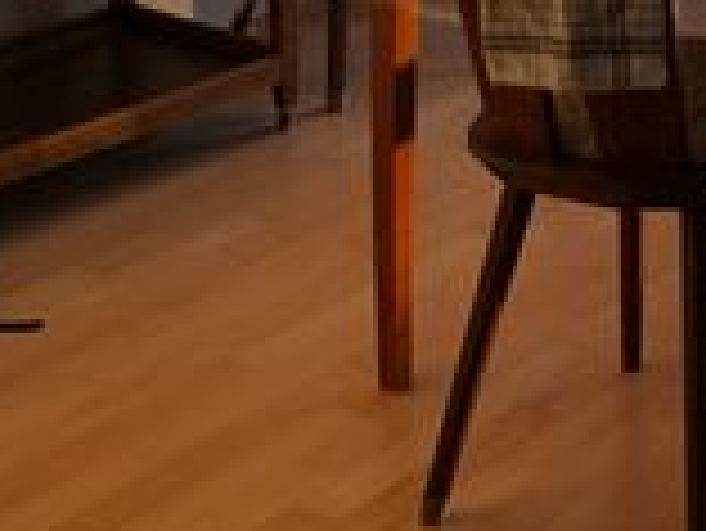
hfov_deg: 17.6
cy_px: -378
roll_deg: +0.6
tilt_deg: -7.2
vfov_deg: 12.8
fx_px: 2184
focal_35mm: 107
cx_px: 823
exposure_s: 1/120
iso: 40
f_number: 1.8
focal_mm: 3.99
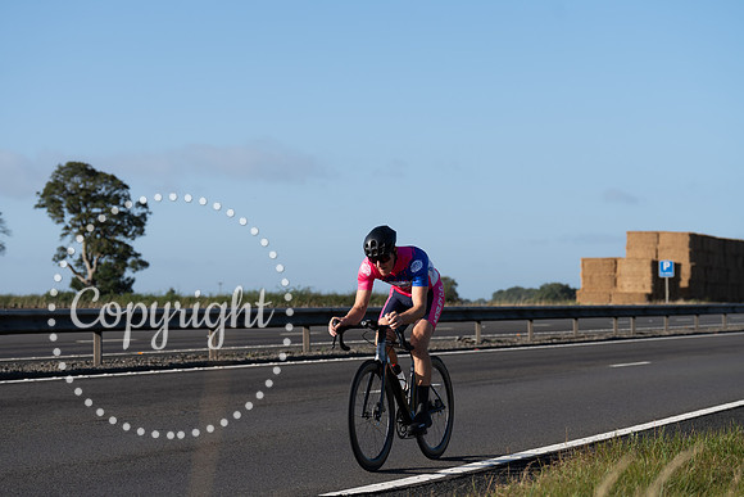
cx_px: 372
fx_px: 1819
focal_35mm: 88
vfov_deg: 15.5
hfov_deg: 23.1
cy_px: 248
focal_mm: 88
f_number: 4.5
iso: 100
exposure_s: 1/800
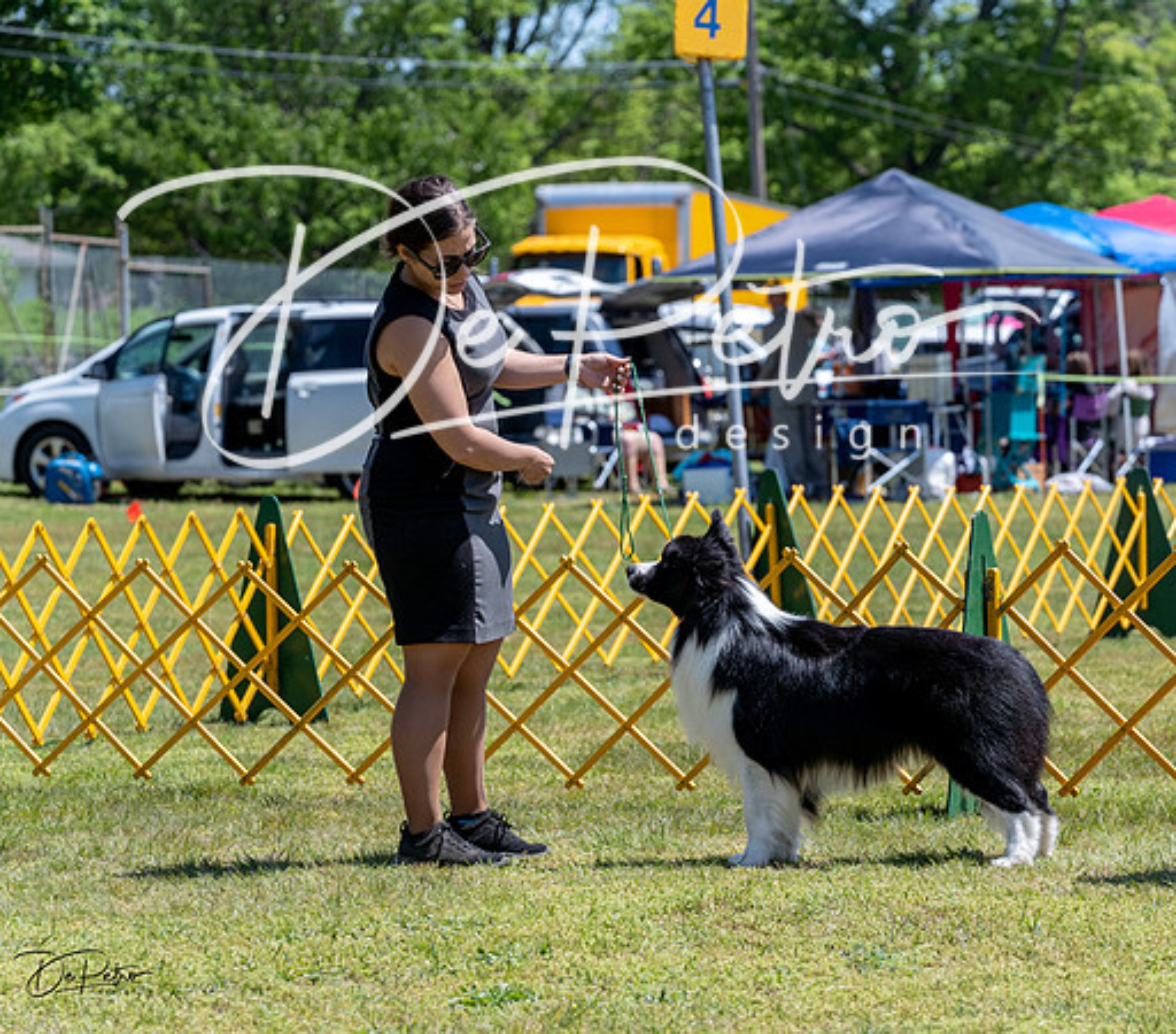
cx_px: 774
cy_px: 517
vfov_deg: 9.8
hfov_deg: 11.1
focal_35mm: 166
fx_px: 6024
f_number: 7.1
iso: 640
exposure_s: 1/1600
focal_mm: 140
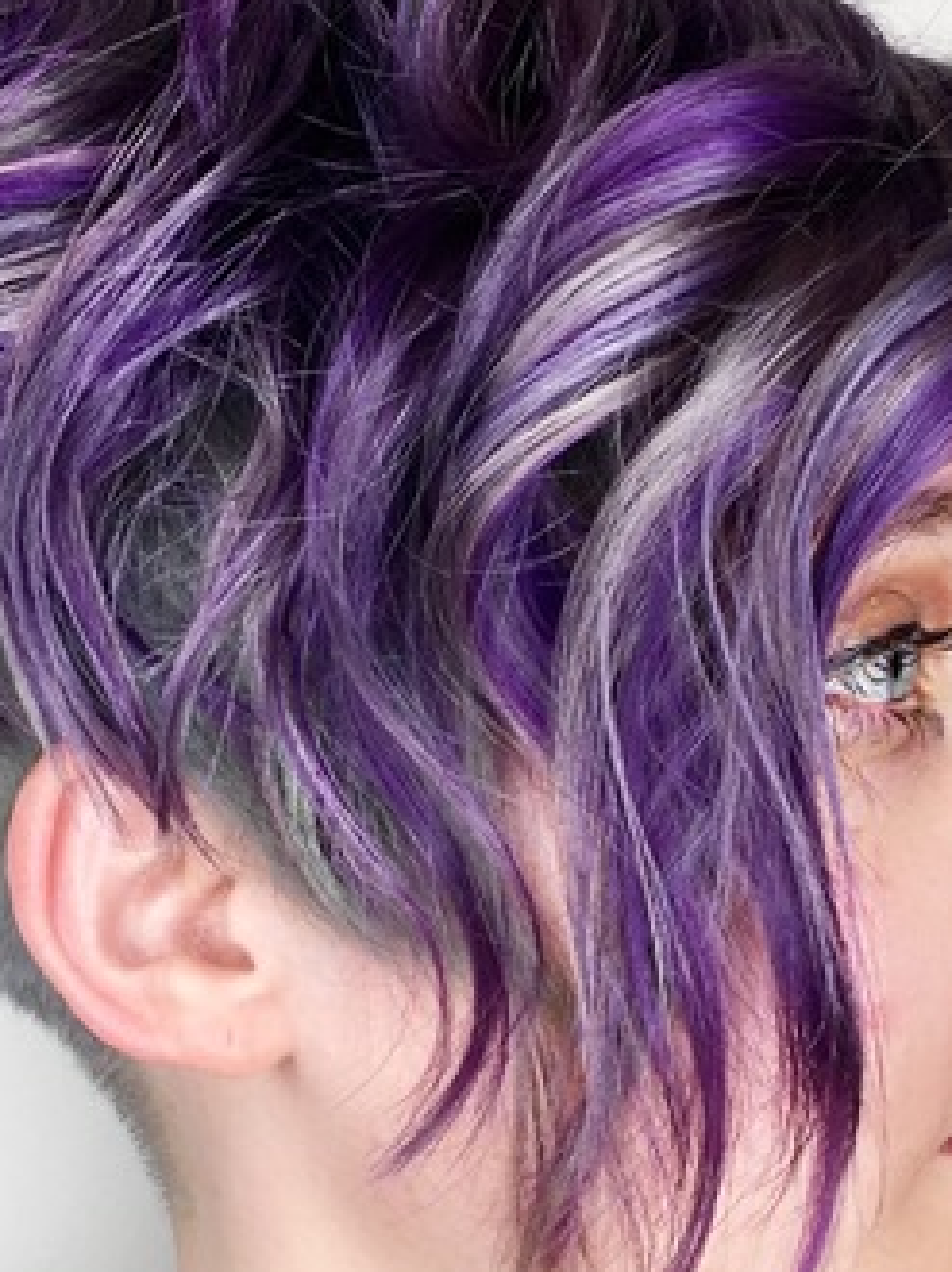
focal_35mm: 75
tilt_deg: -8.2
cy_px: 1000
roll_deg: +3.3
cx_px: 455
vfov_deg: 25.6
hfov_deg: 19.6
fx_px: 2754
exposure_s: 1/60
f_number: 2.2
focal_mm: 4.15
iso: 32
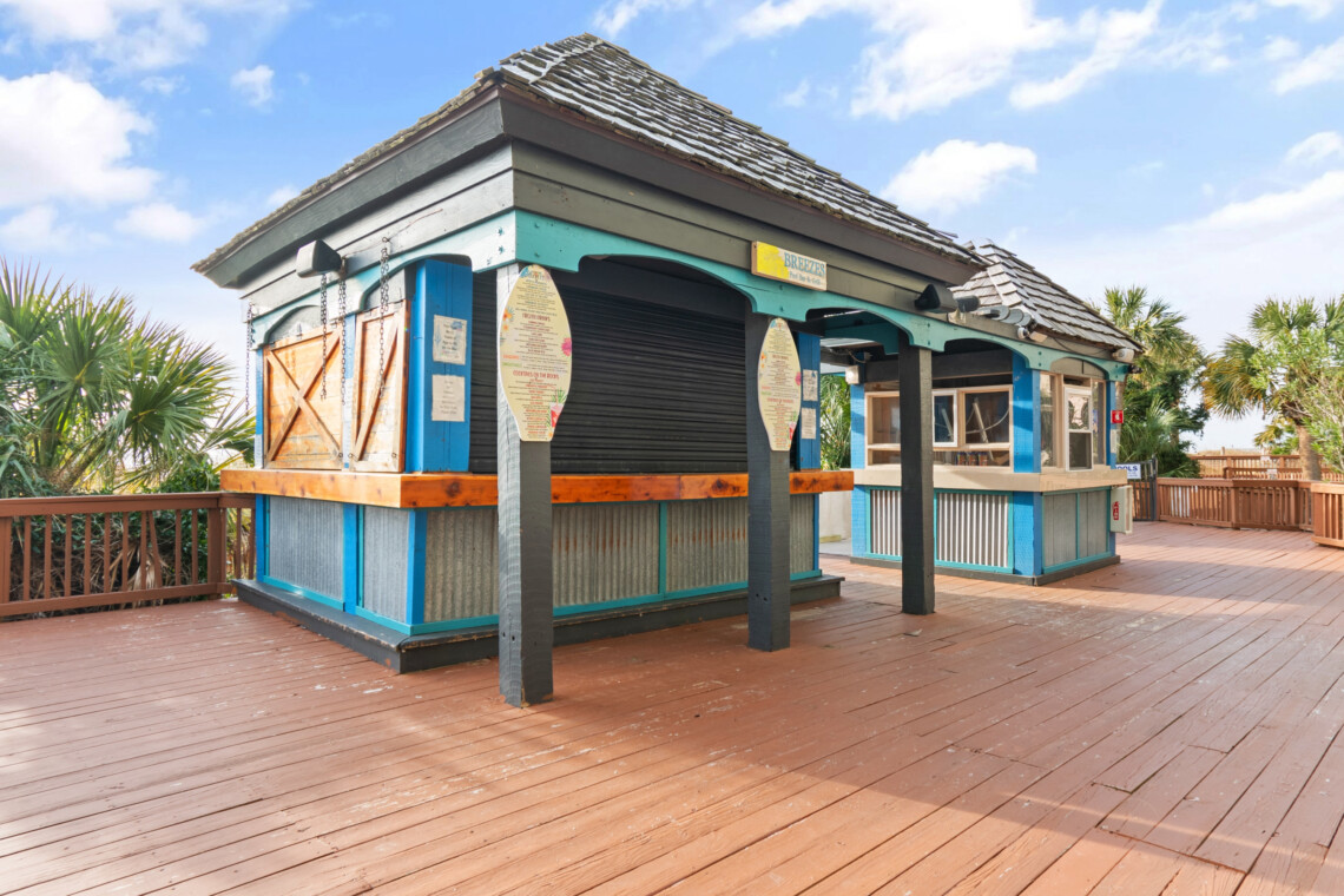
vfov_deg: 61.9
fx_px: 747
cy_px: 448
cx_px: 672
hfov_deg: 84.0
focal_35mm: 20
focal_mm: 10
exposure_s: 1/60
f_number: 4.5
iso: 100
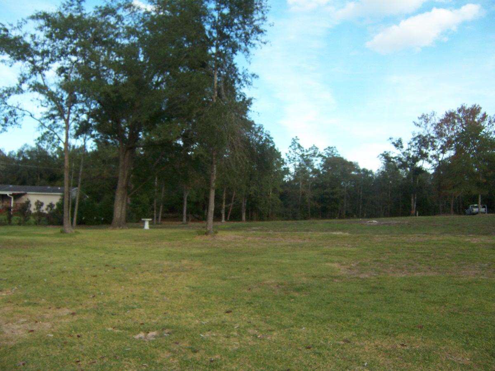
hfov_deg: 55.4
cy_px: 186
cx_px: 248
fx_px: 472
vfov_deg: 42.9
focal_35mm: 33
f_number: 3.4
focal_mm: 5.5
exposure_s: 1/250
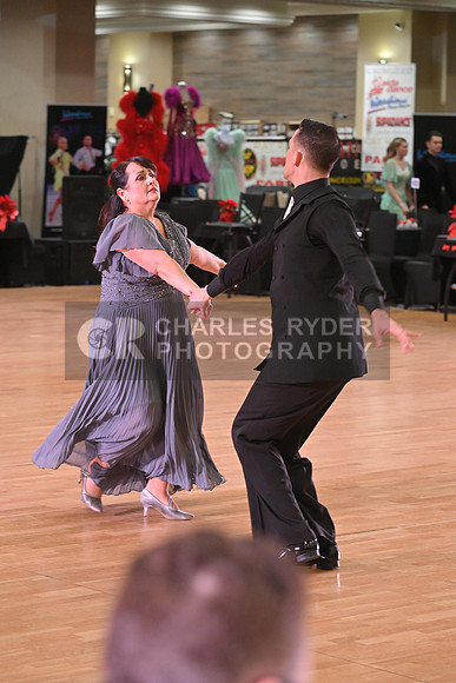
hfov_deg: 12.5
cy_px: 342
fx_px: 2089
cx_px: 228
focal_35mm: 110
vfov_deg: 18.6
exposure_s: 1/320
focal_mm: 110
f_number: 5
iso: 3200
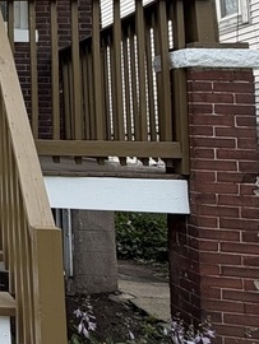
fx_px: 558
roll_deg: -2.3
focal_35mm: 56
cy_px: 64
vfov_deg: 33.2
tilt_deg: +8.4
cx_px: -205
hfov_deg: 19.6
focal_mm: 2.22
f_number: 2.2
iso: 40
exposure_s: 1/590
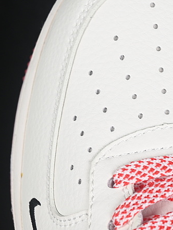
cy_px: 110
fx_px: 1172
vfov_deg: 11.2
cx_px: 145
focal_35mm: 176
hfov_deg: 8.4
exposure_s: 1/60
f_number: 7.1
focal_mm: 50
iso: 160
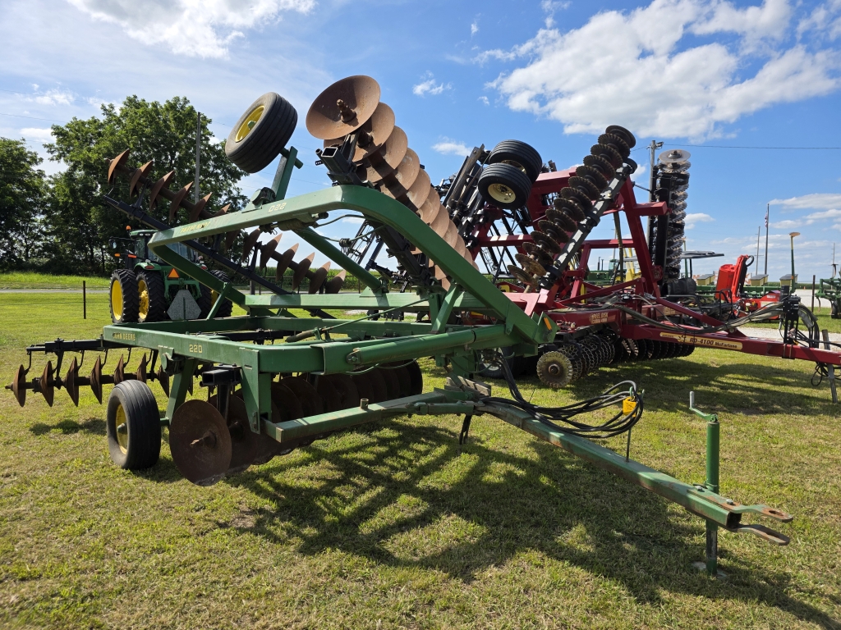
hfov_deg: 73.9
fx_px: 559
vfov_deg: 58.9
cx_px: 420
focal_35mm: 23
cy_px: 315
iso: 80
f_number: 1.7
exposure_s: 1/5296
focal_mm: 6.3
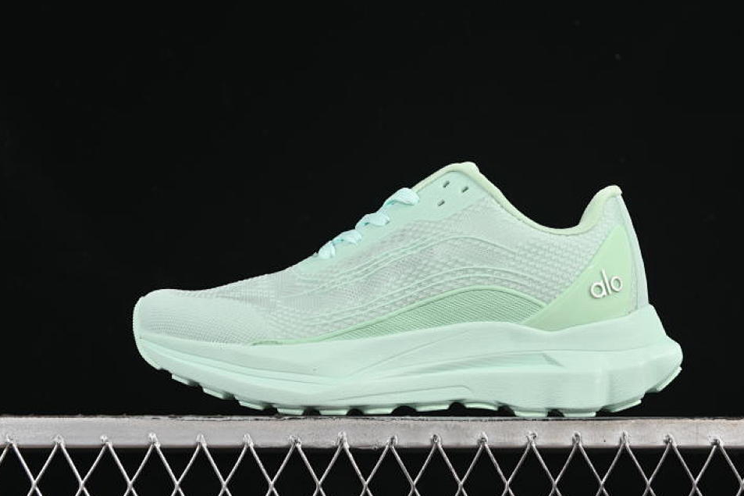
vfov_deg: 16.1
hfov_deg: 23.9
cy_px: 242
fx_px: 1756
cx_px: 404
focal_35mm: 85
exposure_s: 1/80
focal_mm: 50
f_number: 8
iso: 160
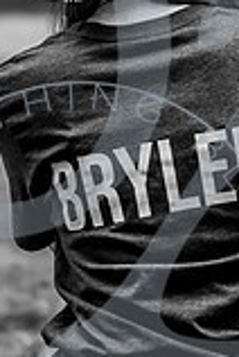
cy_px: 120
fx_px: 1973
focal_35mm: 199
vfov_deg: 10.3
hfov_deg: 6.9
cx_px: 183
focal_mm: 70
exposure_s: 1/500
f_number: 2.8
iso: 500
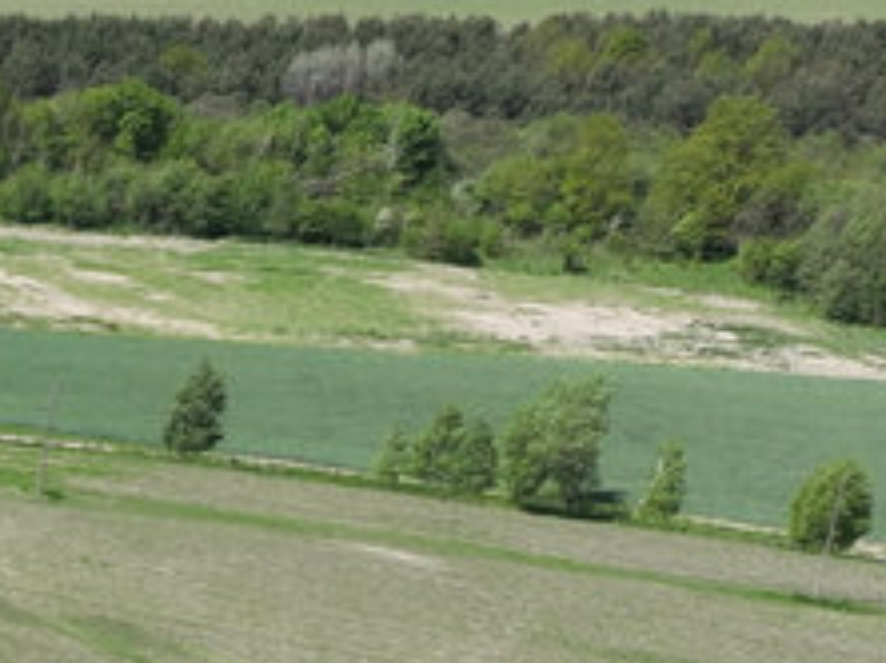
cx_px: -1405
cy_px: 1068
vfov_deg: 10.0
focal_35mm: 143
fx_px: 3656
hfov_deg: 11.1
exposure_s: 1/1600
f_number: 2.8
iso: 100
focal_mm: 12.29
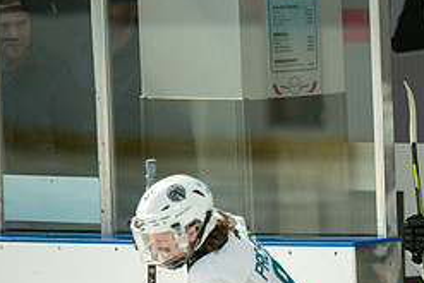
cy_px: 310
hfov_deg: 2.9
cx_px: 462
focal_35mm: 705
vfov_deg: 2.0
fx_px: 8308
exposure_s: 1/2500
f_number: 3.2
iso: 1600
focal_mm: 300
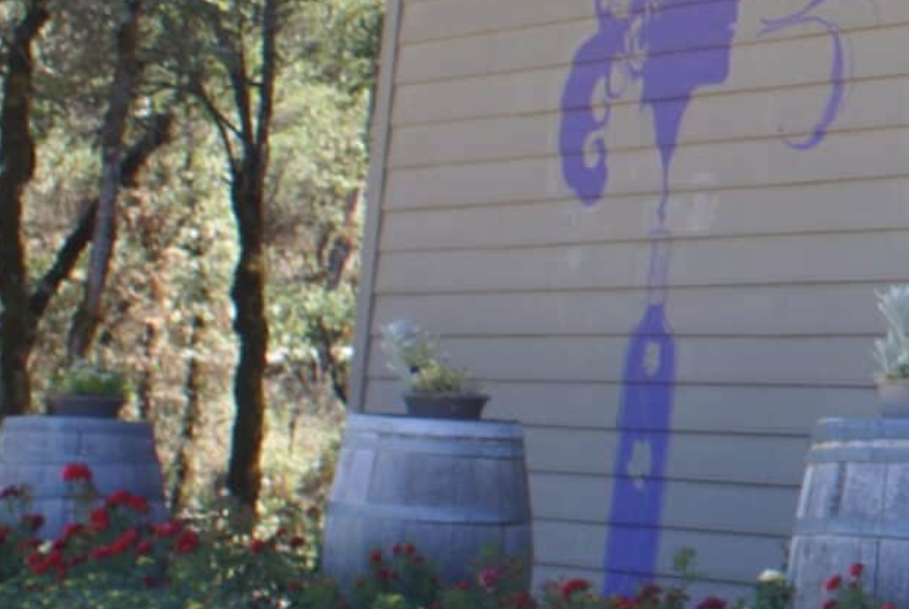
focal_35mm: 161
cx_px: 1343
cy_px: -101
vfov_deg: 8.5
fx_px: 4070
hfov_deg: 12.2
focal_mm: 26
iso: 100
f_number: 6.3
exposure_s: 1/80
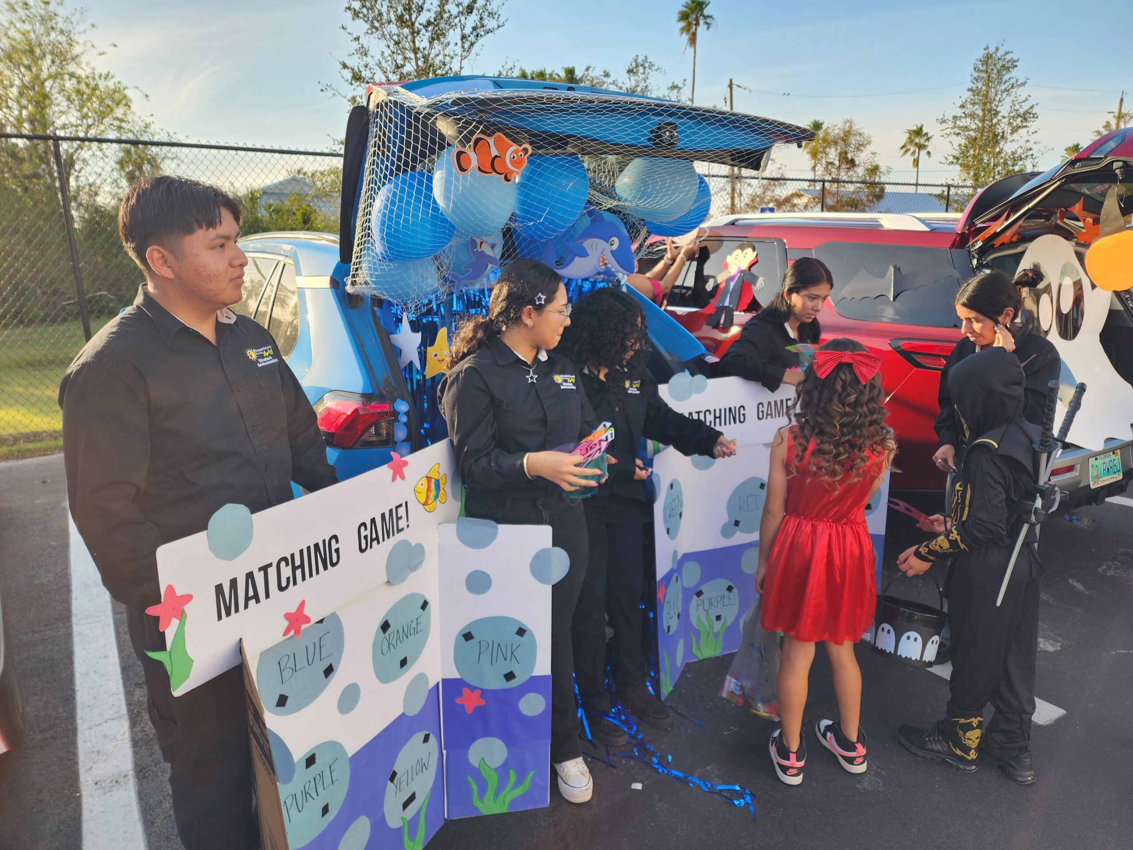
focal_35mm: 23
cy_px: 425
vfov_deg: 58.9
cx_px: 566
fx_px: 753
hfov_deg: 73.9
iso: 12
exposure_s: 1/196
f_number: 1.8
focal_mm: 6.4
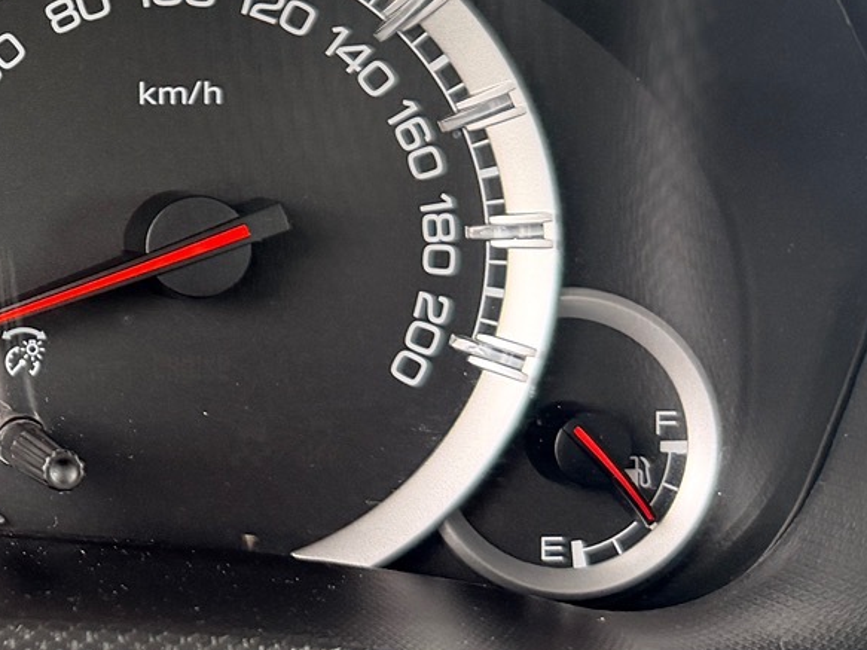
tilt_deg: -19.1
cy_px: 107
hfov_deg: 20.4
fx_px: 2078
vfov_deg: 17.6
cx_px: -412
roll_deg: -0.7
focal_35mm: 83
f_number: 1.78
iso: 160
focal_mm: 6.76
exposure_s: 1/136
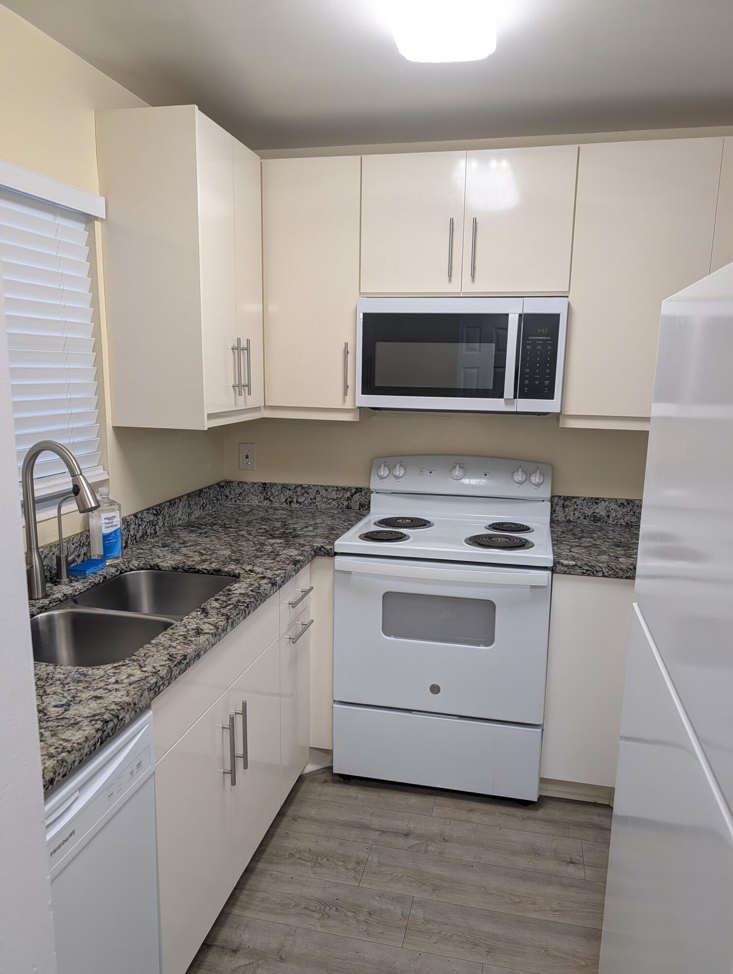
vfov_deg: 71.5
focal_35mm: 24
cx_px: 366
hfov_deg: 56.9
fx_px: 676
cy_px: 487
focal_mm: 6.9
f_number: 1.68
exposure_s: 1/120
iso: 277
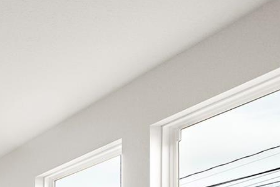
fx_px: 428
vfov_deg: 20.2
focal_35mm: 55
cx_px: -249
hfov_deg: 20.9
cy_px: 300
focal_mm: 12
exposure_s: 1/100
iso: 640
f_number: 8
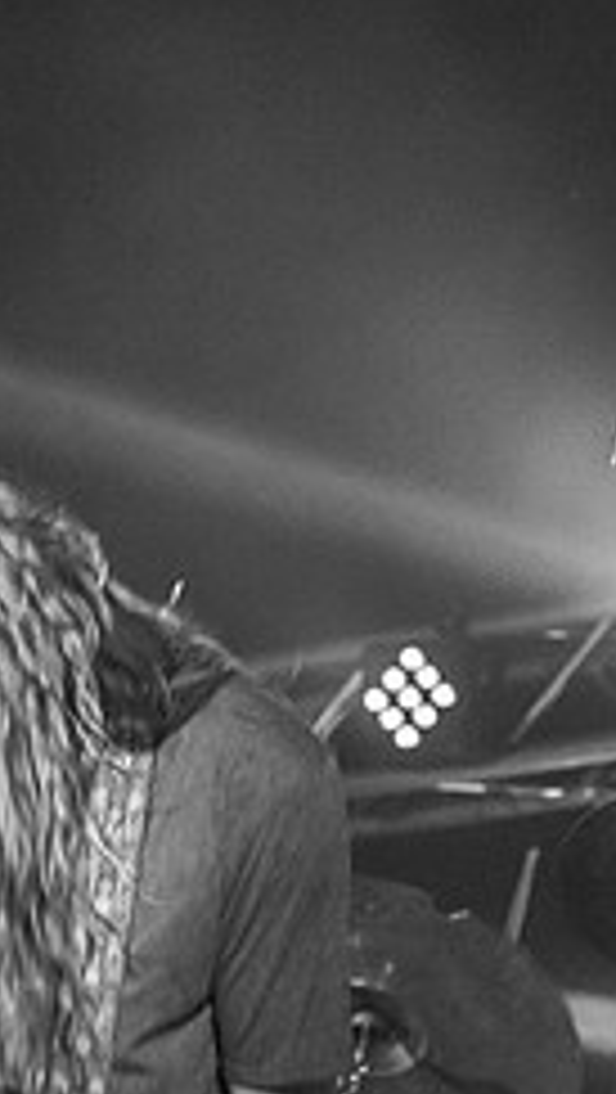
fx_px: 5073
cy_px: 817
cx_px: 310
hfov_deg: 6.9
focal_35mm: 175
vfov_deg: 12.3
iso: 6400
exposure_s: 1/80
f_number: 5.6
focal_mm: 70
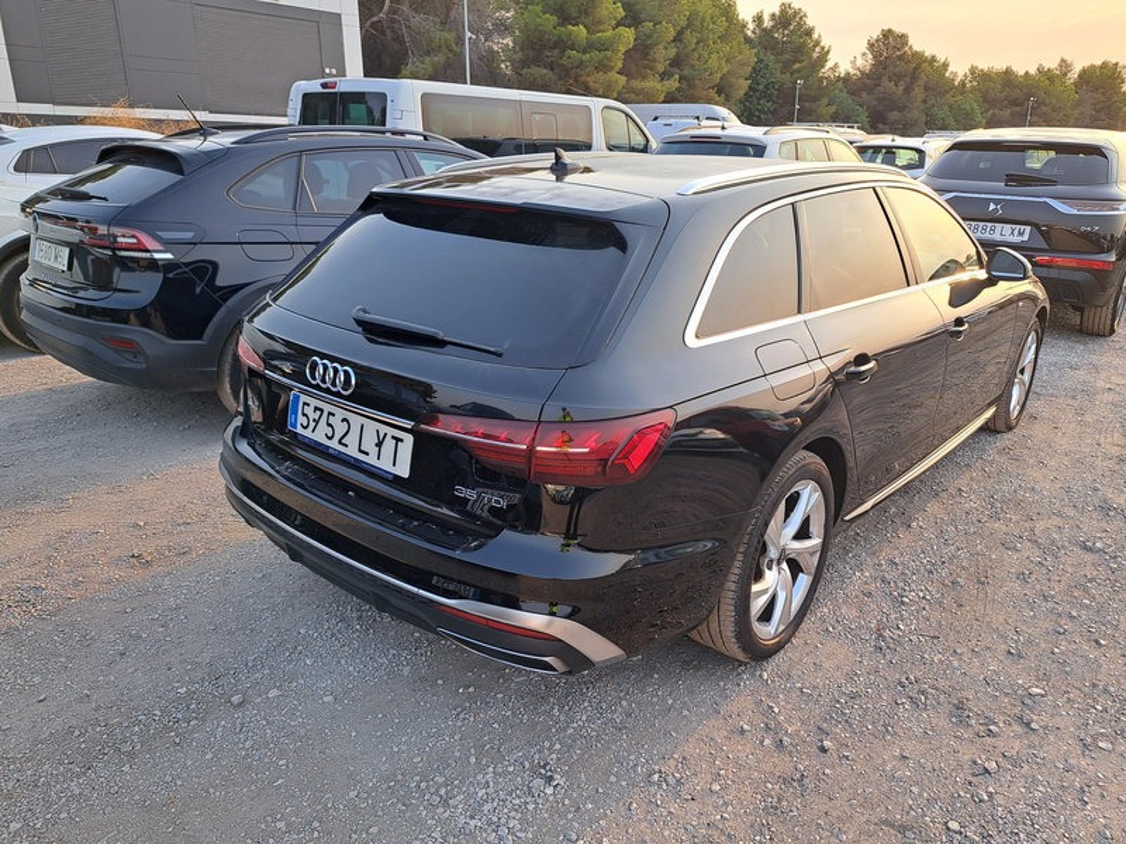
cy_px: 422
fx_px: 781
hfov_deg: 71.6
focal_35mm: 24
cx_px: 563
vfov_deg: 56.8
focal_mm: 5.23
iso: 50
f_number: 1.8
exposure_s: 1/246
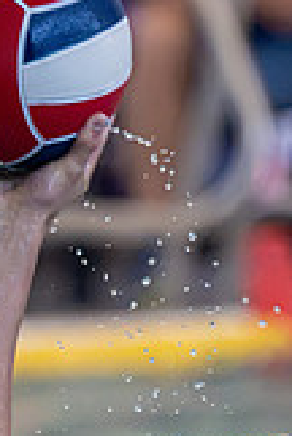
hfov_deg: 1.1
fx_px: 14694
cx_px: 202
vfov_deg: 1.7
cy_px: 528
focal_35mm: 1213
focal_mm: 250
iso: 8000
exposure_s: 1/1000
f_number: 4
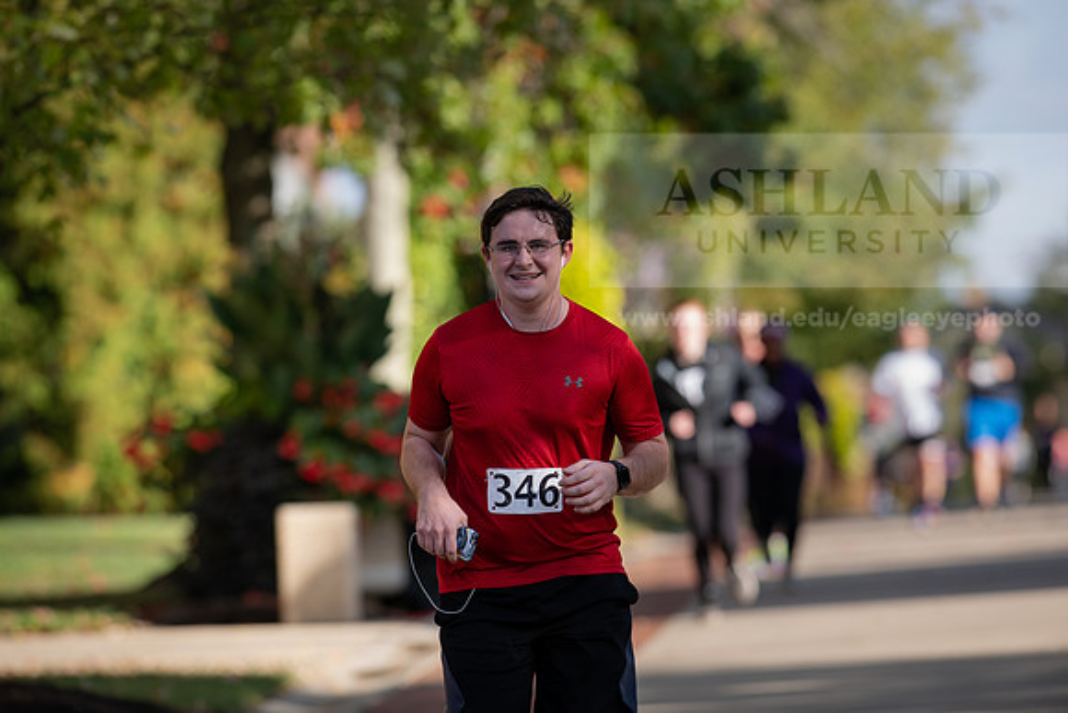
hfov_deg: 6.9
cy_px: 356
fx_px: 8902
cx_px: 534
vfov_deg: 4.6
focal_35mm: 300
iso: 200
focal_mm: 300
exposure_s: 1/500
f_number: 4.5
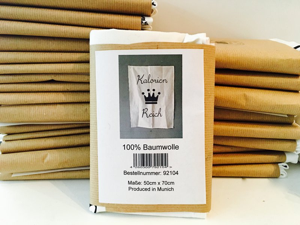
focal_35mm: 29
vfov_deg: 48.2
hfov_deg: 61.7
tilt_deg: -17.9
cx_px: 150
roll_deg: +1.3
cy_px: 112
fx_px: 251
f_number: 2.2
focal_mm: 4.15
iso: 100
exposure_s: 1/8
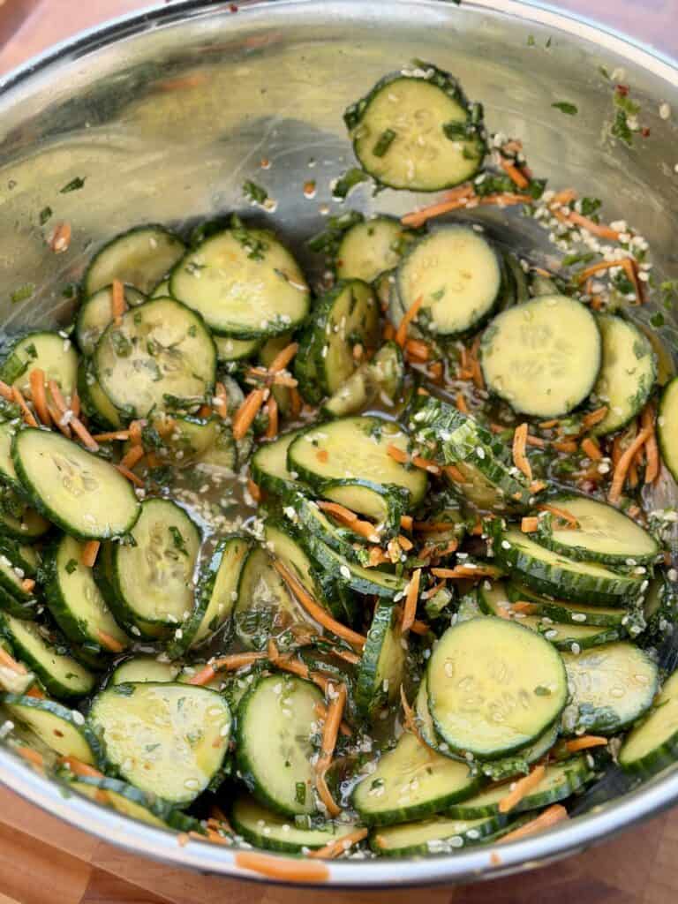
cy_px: 452
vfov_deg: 39.7
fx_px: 1254
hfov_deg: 30.3
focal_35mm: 48
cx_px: 339
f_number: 1.78
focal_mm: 6.76
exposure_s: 1/370
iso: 64
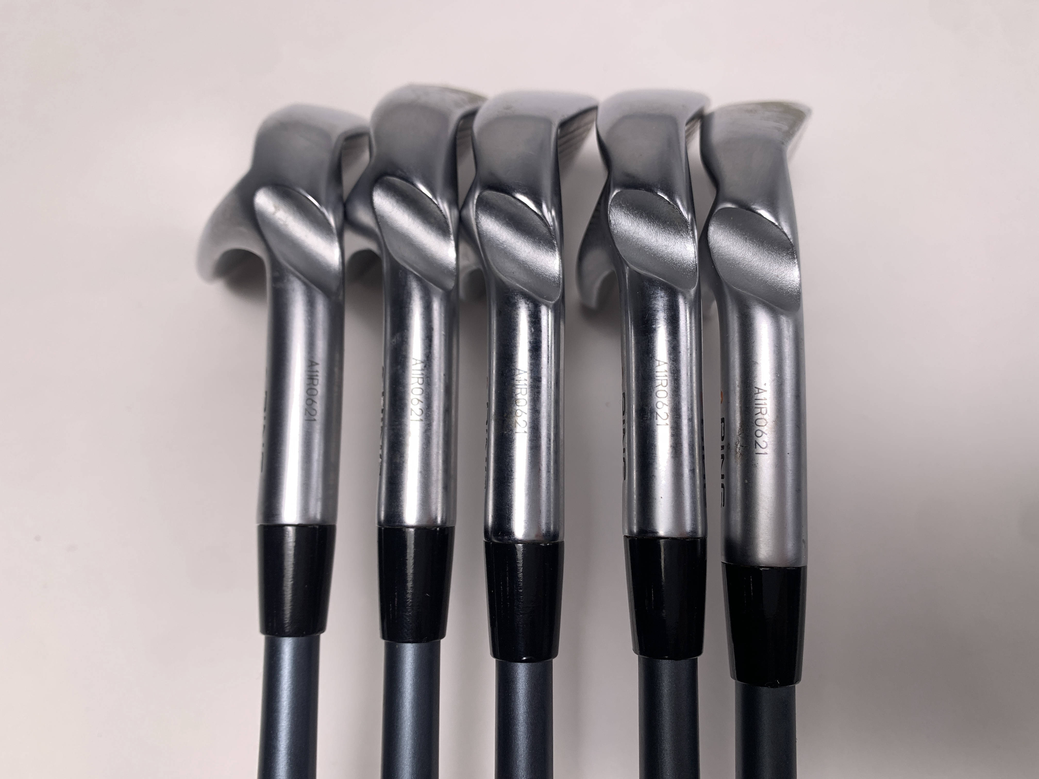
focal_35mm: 26
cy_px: 390
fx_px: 780
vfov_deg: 53.1
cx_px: 520
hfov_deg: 67.3
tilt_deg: -72.7
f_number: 1.8
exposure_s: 1/333
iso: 25
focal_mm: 4.25
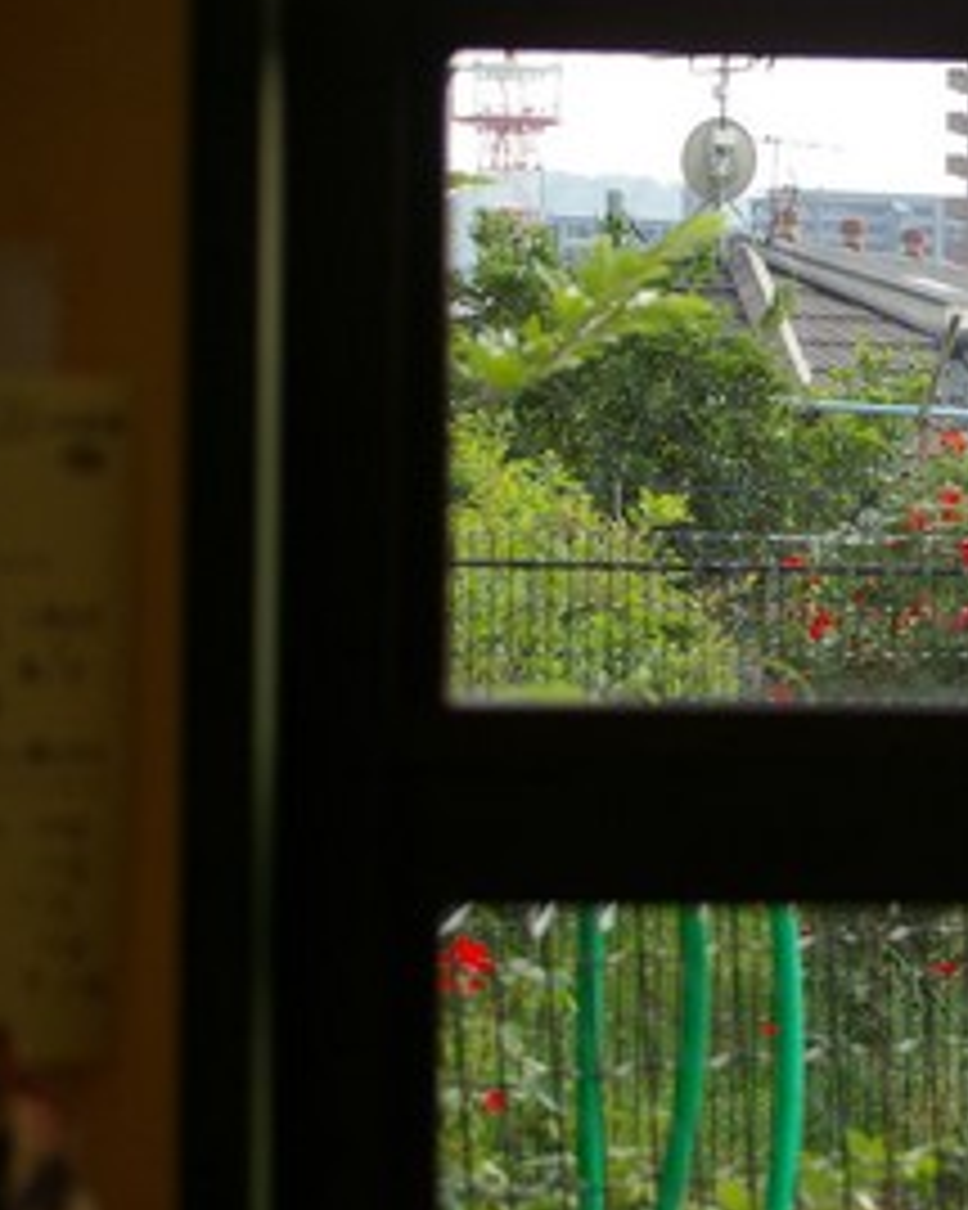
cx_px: 1038
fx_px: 4551
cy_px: 511
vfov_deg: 15.2
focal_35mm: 127
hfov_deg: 12.0
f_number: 6.7
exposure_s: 1/125
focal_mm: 50
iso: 200
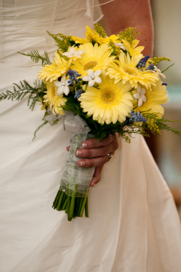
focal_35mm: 300
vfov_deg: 6.9
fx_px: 2268
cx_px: 90
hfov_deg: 4.6
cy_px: 136
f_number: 2.8
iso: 640
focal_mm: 200
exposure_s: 1/100
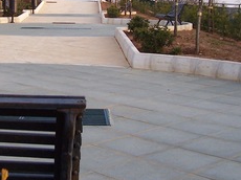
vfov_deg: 19.6
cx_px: 42
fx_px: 515
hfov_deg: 25.8
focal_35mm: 74
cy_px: 34
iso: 80
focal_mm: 5.6
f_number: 2.7
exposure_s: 1/250
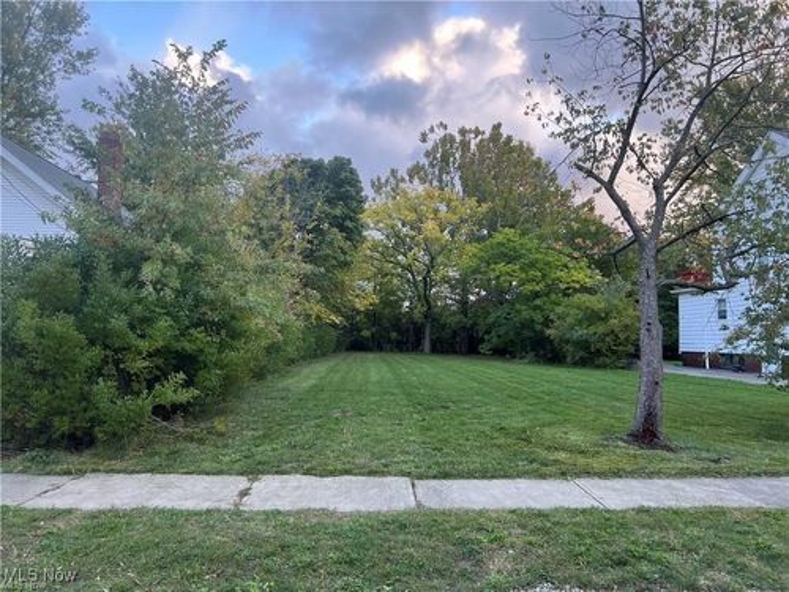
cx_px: 394
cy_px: 296
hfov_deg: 67.3
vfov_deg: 53.1
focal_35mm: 26
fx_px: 593
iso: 50
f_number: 1.5
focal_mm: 5.7
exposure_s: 1/157
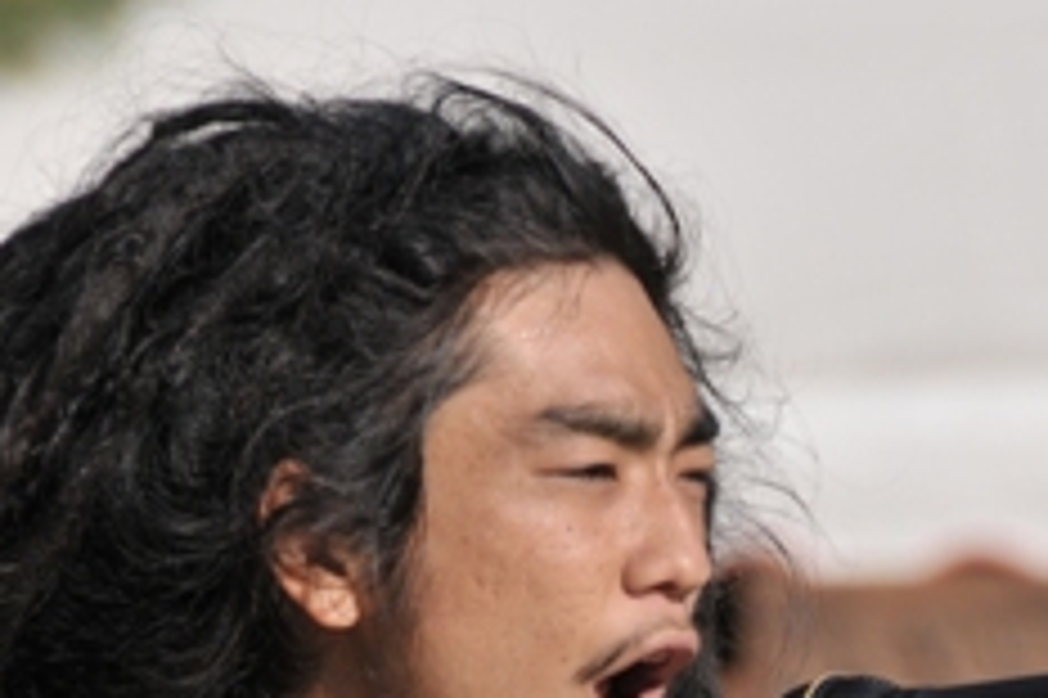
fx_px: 23999
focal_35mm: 825
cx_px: 805
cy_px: 808
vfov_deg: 1.7
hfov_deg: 2.5
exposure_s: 1/2000
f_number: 5.6
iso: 320
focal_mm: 200
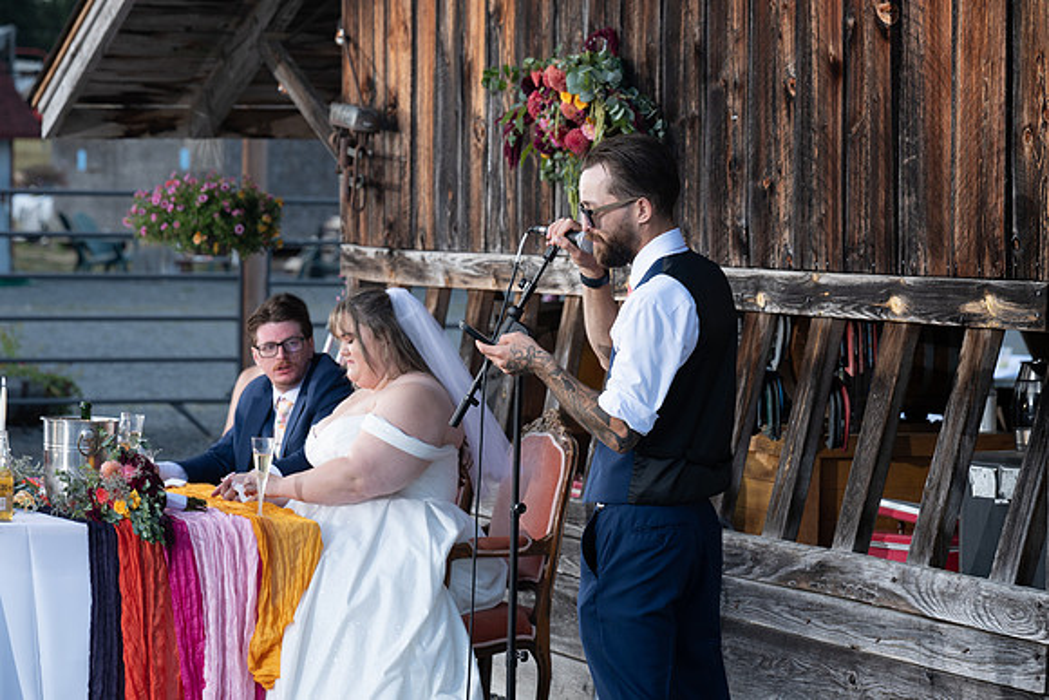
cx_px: 524
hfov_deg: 17.2
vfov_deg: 11.5
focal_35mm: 119
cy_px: 350
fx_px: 3468
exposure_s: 1/125
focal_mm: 119
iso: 320
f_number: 5.6
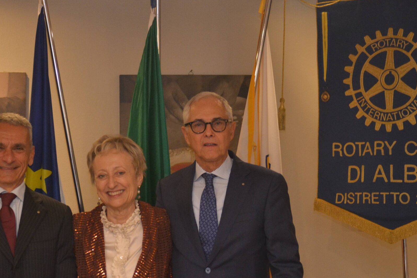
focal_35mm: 133
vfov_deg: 10.3
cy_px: 210
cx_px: 154
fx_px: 1538
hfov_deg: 15.4
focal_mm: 55
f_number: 4
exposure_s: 1/30
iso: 800
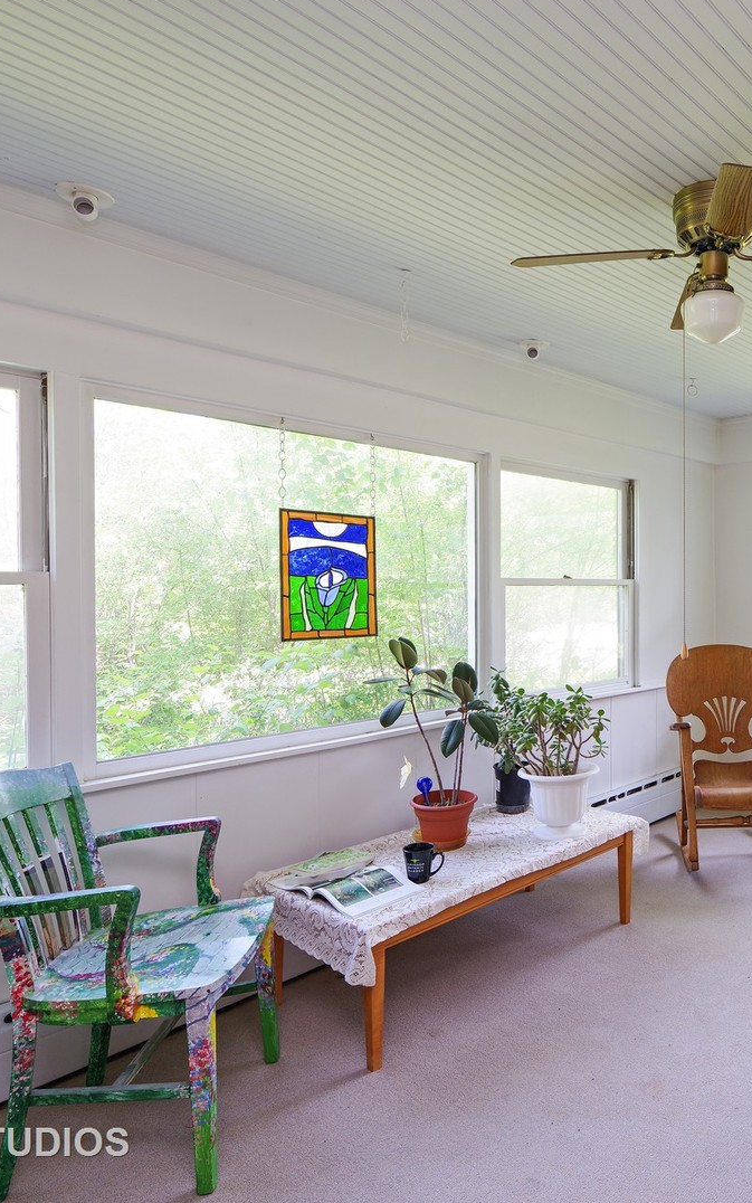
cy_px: 600
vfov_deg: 77.1
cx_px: 631
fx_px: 754
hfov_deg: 49.1
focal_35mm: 23
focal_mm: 15
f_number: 11
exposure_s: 1/4
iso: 200
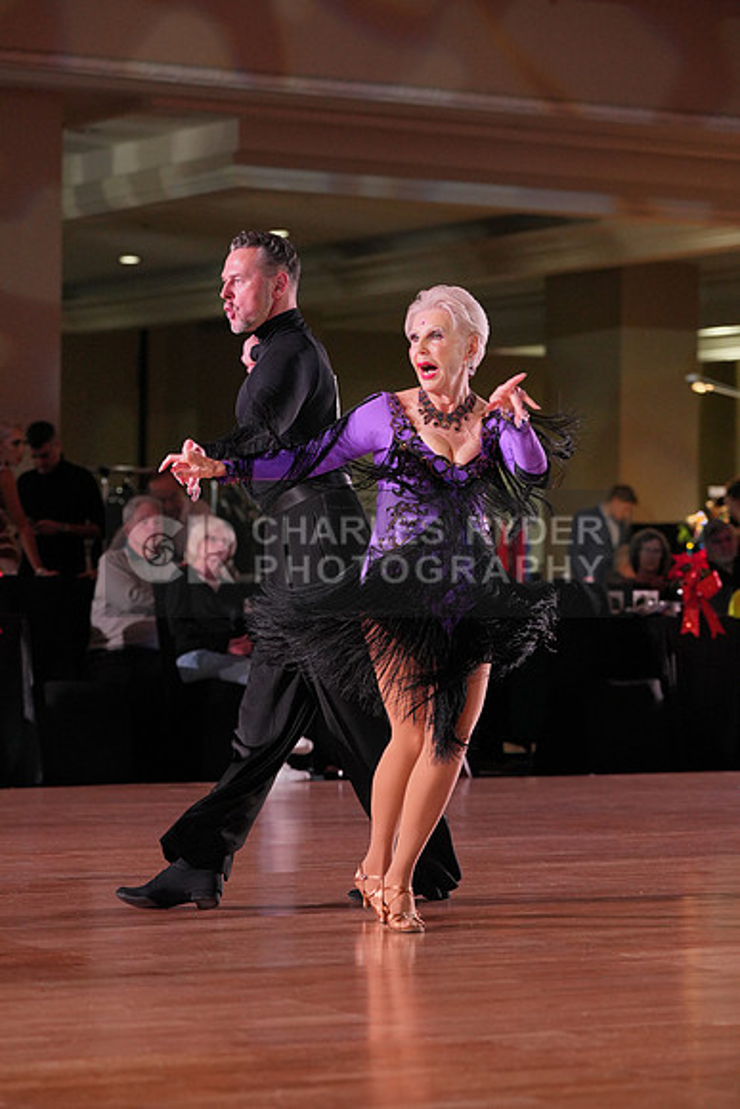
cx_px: 370
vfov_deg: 18.3
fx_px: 3451
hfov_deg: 12.2
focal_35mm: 112
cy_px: 554
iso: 2000
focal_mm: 112
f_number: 4
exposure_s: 1/500
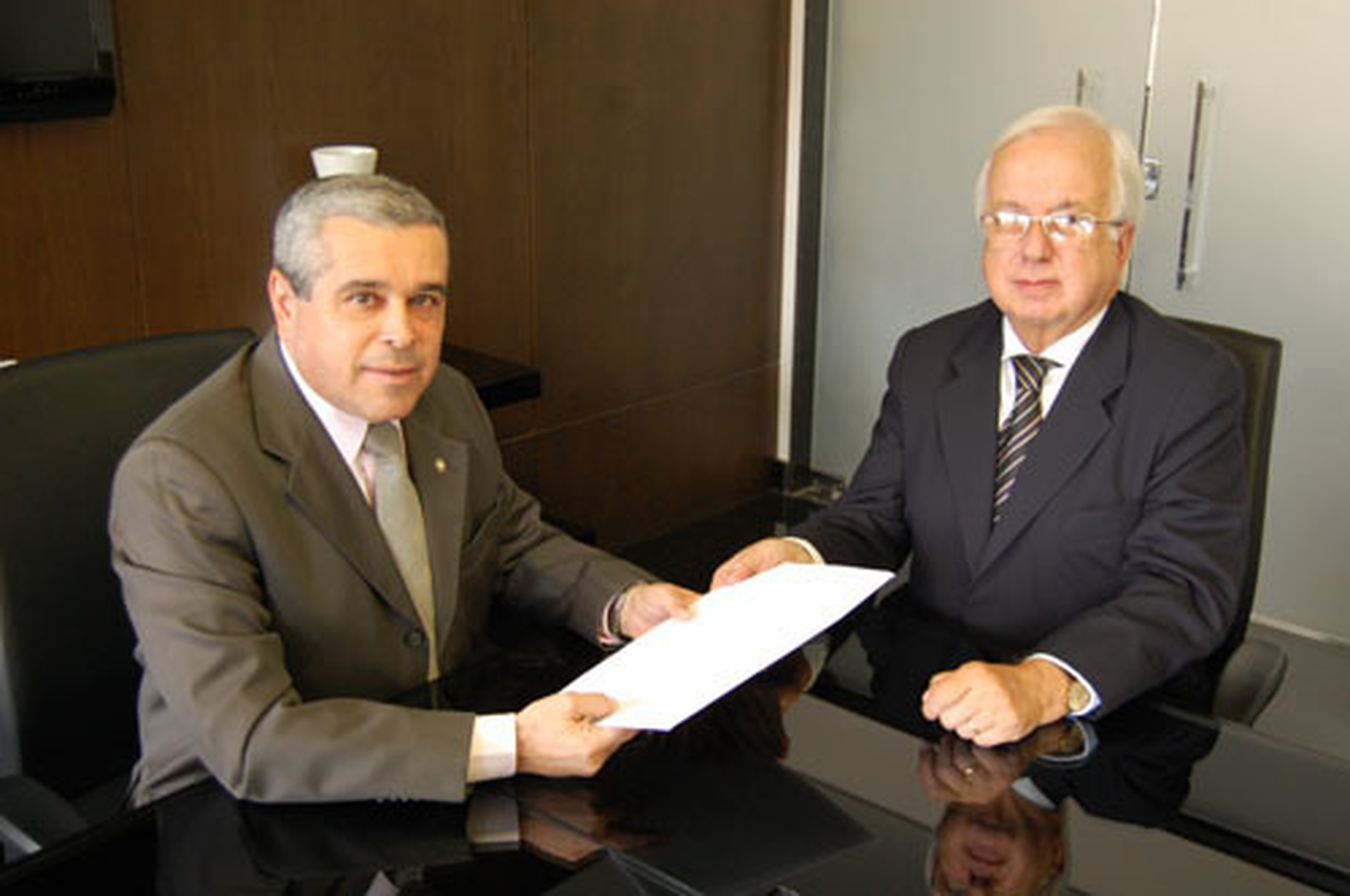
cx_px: 675
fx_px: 1461
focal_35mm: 39
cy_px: 448
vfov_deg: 34.1
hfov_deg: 49.6
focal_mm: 26
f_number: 4
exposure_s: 1/50
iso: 800
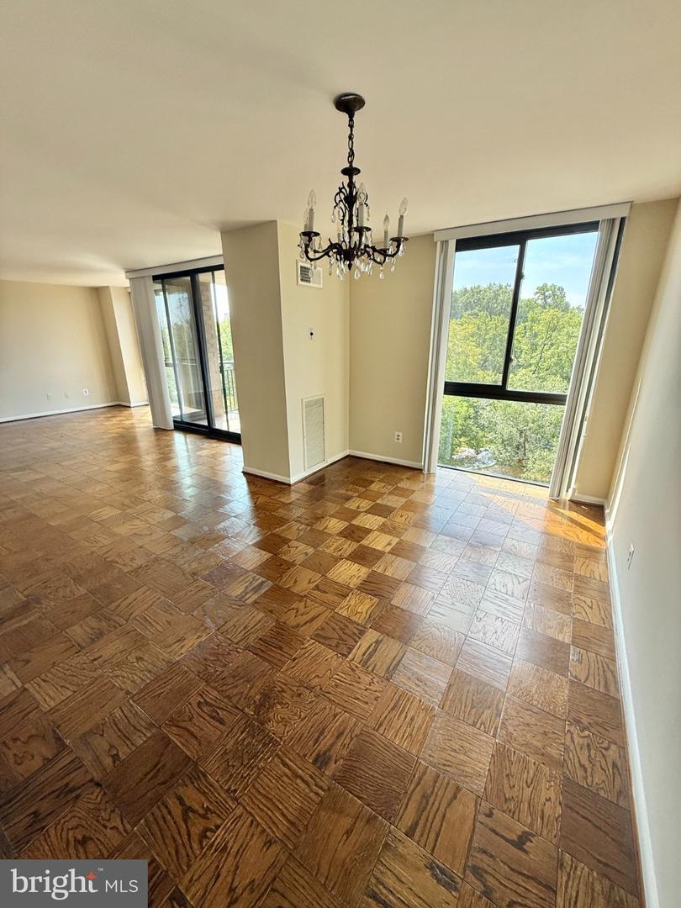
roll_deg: -0.2
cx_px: 340
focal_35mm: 14
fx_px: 367
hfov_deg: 85.7
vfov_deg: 102.1
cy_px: 454
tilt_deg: -16.1
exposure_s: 1/201
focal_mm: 2.22
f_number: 2.2
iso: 64
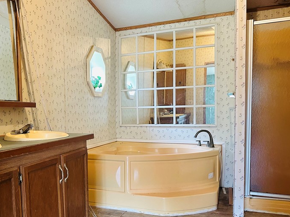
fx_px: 302
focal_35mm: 36
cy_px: 133
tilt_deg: -3.3
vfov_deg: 39.4
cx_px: 83
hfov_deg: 49.8
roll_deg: +0.9
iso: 400
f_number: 1.78
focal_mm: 6.86
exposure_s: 1/60
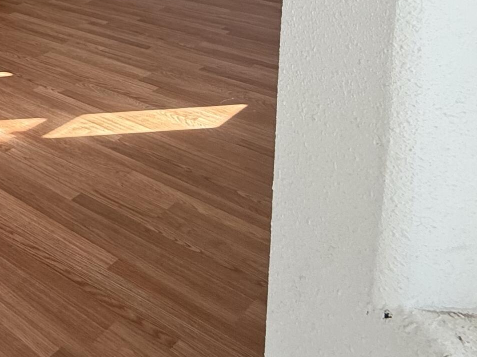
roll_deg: +3.6
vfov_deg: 27.1
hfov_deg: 29.5
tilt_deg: -6.1
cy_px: -117
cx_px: -209
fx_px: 606
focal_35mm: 44
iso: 80
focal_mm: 2.22
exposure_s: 1/99
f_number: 2.2
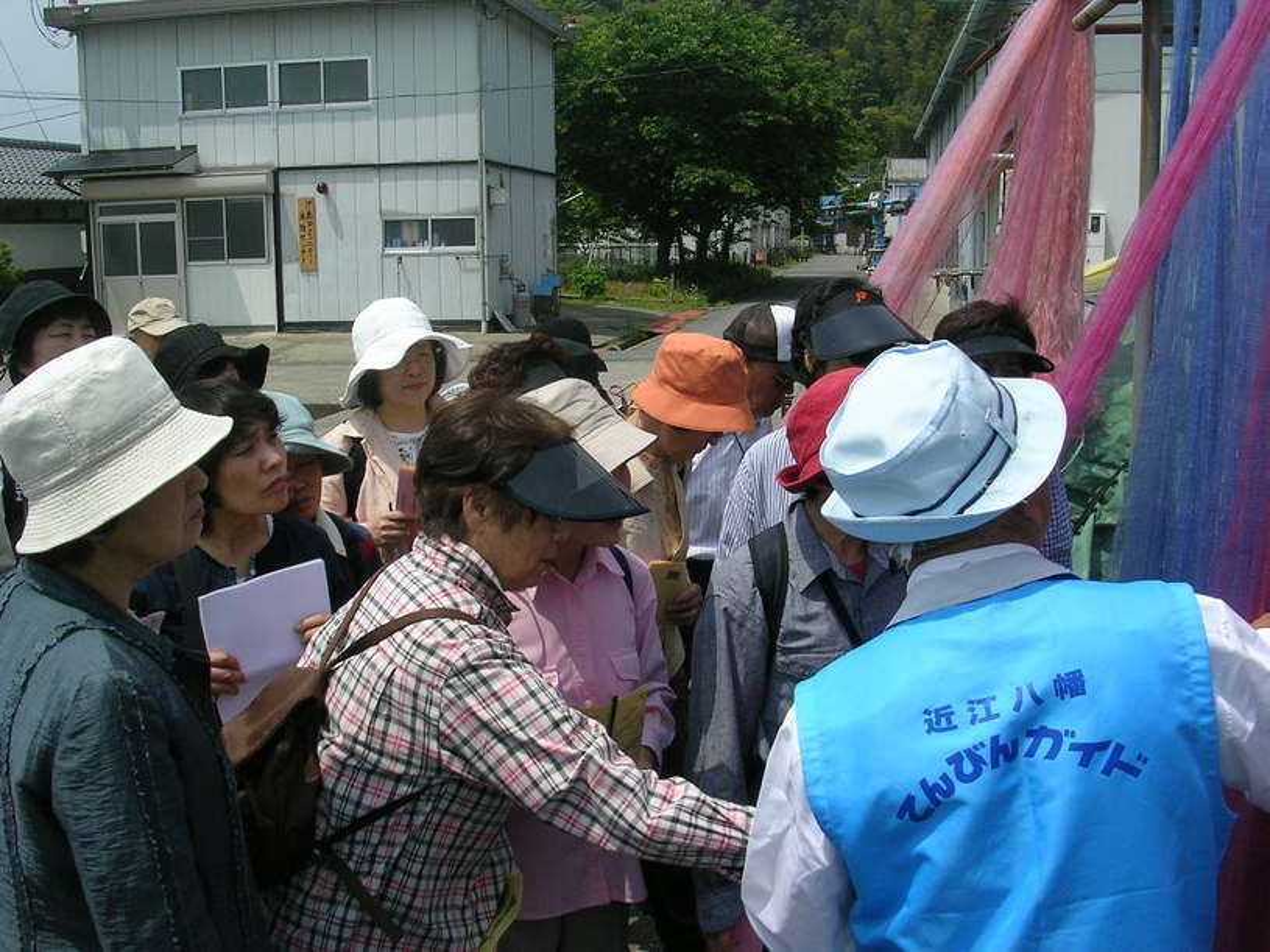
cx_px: 635
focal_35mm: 38
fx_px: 1394
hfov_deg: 49.0
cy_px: 476
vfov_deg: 37.7
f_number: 5.6
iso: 50
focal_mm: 5.8
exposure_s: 1/453
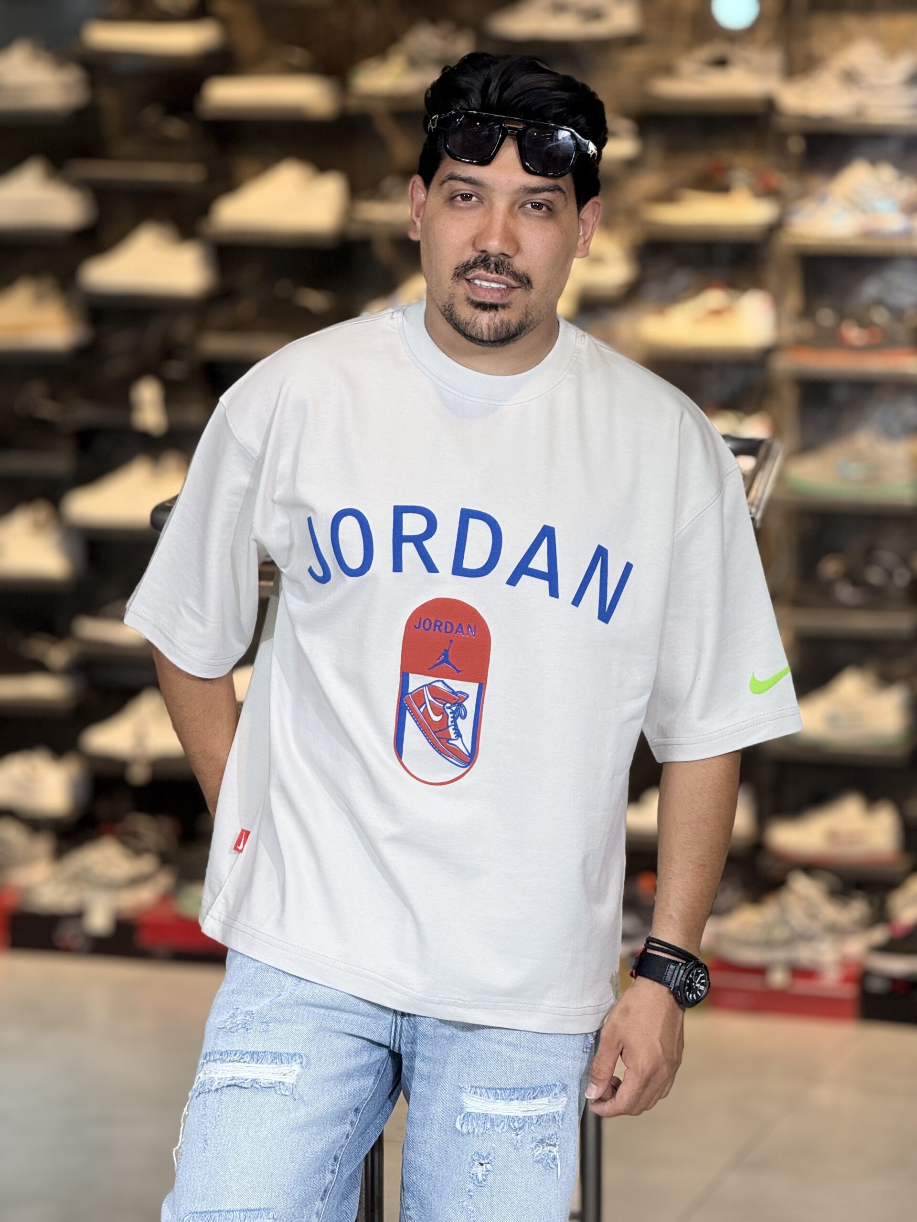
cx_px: 458
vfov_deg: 16.4
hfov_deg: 12.3
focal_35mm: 120
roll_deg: -1.1
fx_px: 4239
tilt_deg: -5.4
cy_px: 611
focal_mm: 15.66
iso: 125
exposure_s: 1/100
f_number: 2.8
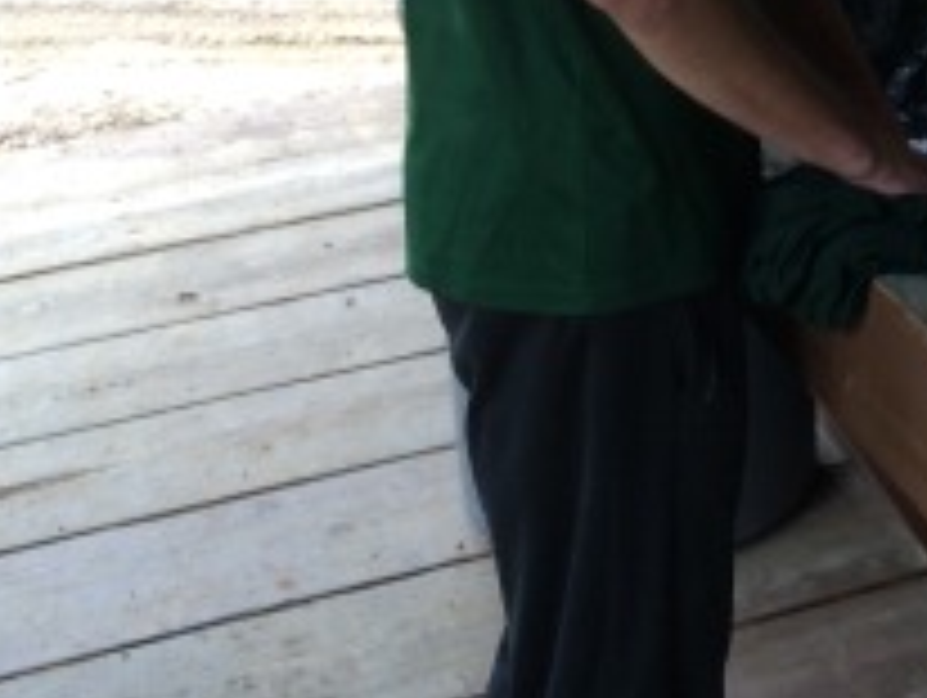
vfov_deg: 15.2
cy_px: -347
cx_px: 994
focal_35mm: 90
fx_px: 2413
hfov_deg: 20.8
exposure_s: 1/60
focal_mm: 4.15
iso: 50
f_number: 2.2
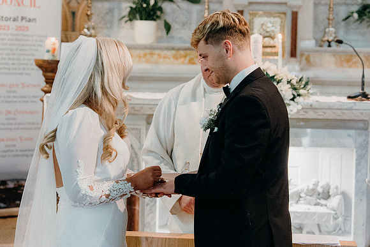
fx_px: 987
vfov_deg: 14.3
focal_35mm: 96
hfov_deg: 21.2
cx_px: 185
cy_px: 124
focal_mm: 64
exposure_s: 1/160
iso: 4000
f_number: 3.5
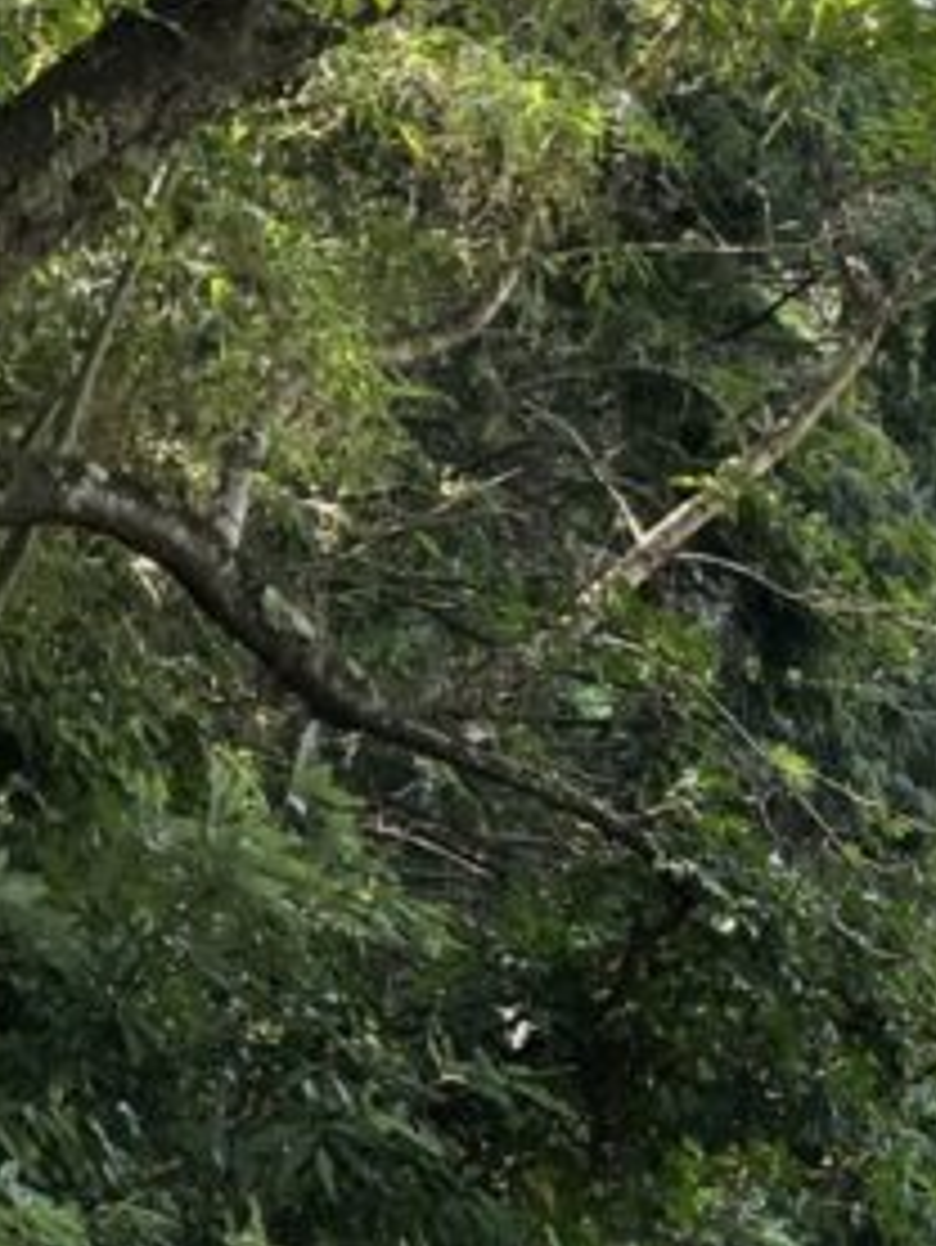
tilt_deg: -3.7
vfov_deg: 19.6
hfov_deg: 14.6
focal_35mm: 96
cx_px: 1274
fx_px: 3458
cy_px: 1331
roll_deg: +0.2
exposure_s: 1/203
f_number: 1.6
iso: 40
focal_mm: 5.1
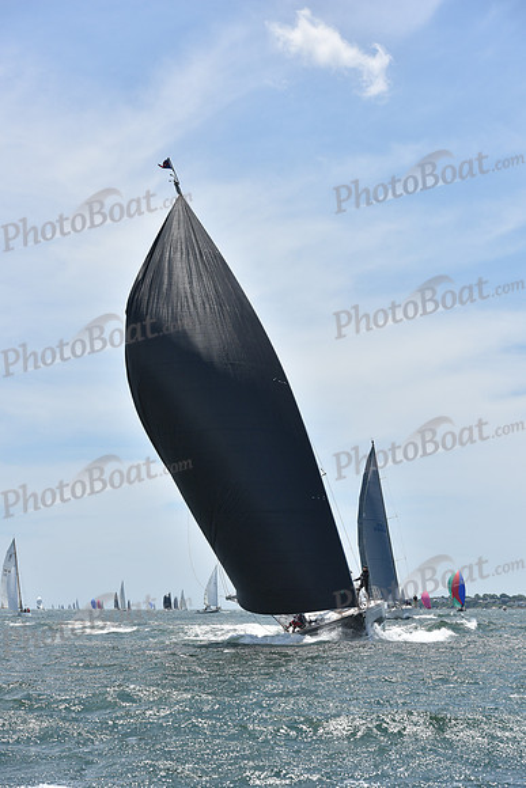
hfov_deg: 19.5
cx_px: 263
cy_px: 394
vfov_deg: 28.8
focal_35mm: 70
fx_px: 1533
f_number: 7.1
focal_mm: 70
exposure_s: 1/1250
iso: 250
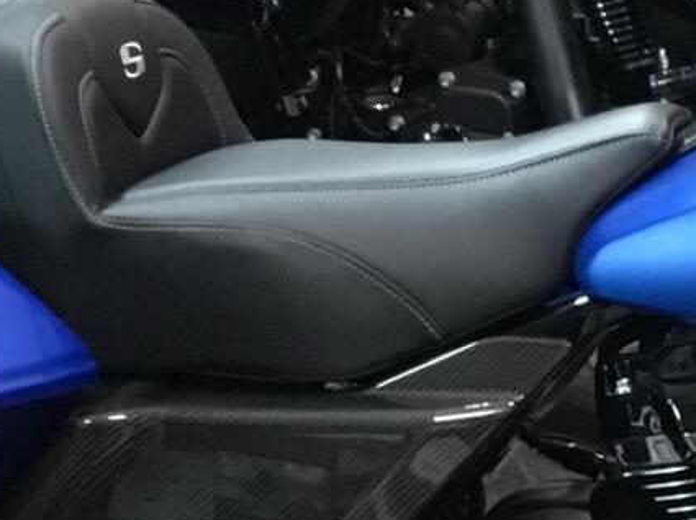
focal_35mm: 146
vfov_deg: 10.1
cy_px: 409
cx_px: 698
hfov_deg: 13.3
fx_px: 2933
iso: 200
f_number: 2.4
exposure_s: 1/24
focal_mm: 3.3
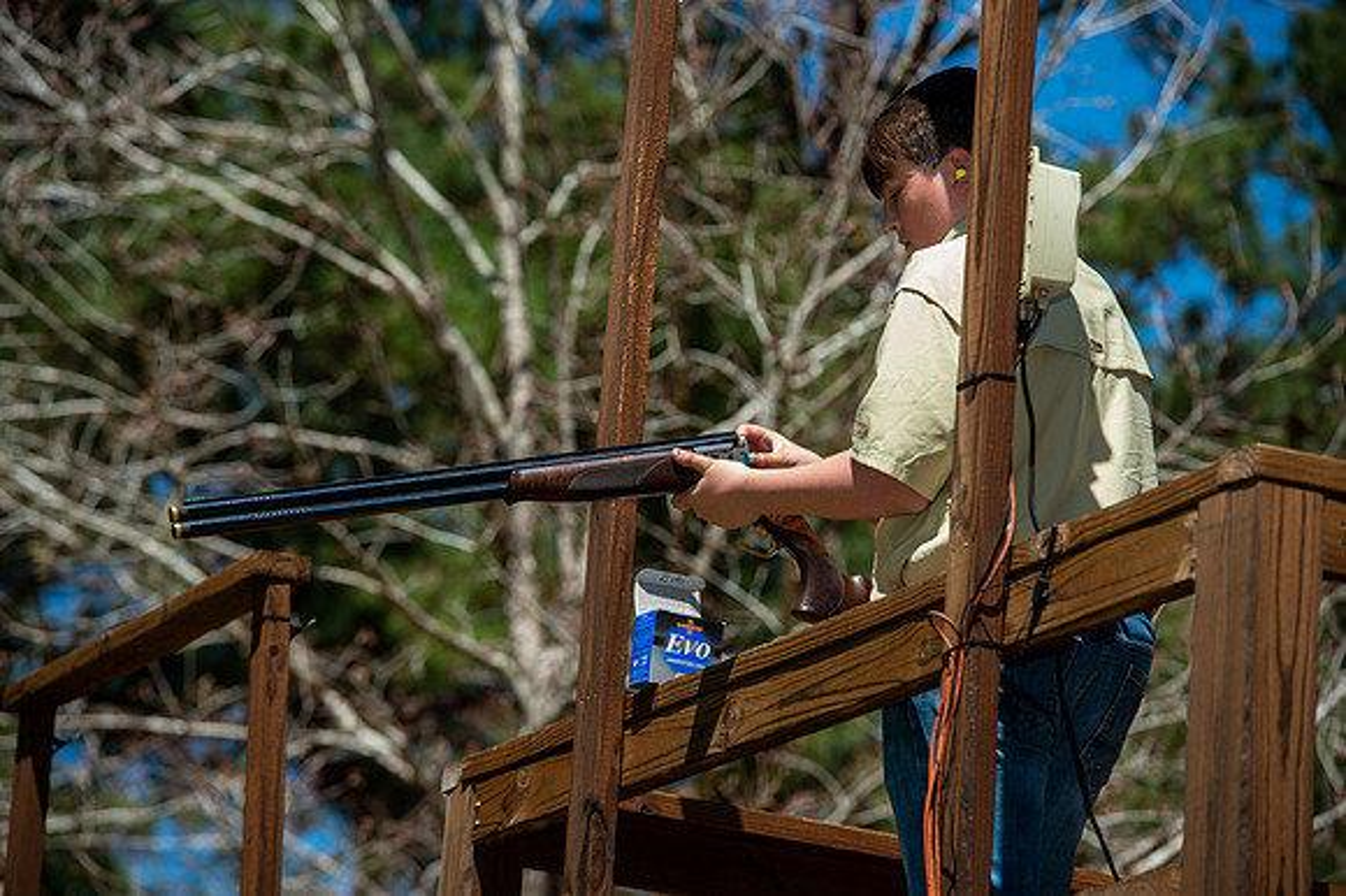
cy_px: 448
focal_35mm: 175
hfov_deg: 11.8
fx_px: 6539
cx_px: 673
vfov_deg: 7.8
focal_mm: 175
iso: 80
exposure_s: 1/250
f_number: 6.3
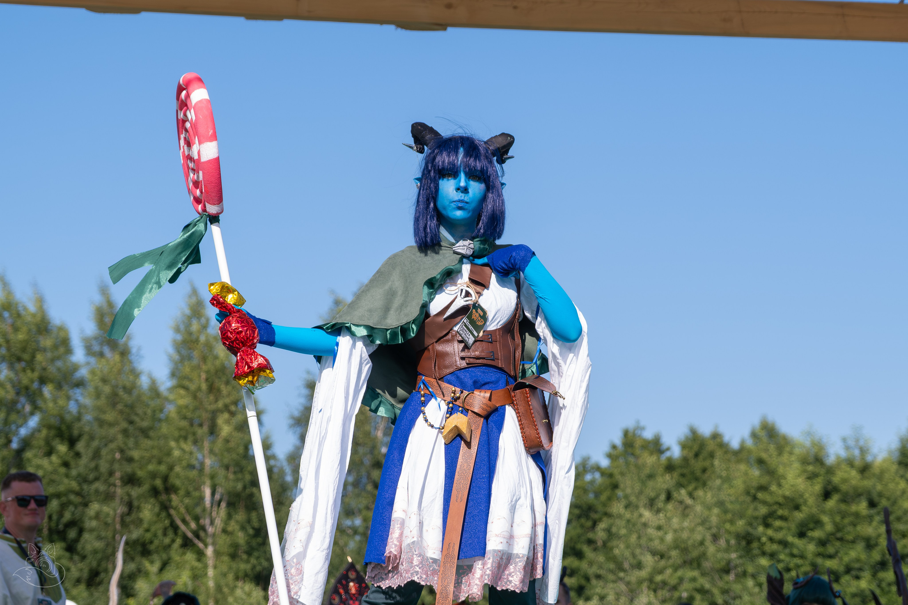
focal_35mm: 111
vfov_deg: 12.3
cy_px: 323
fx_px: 2810
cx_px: 452
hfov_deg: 18.4
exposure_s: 1/1000
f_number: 4
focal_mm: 55
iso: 160
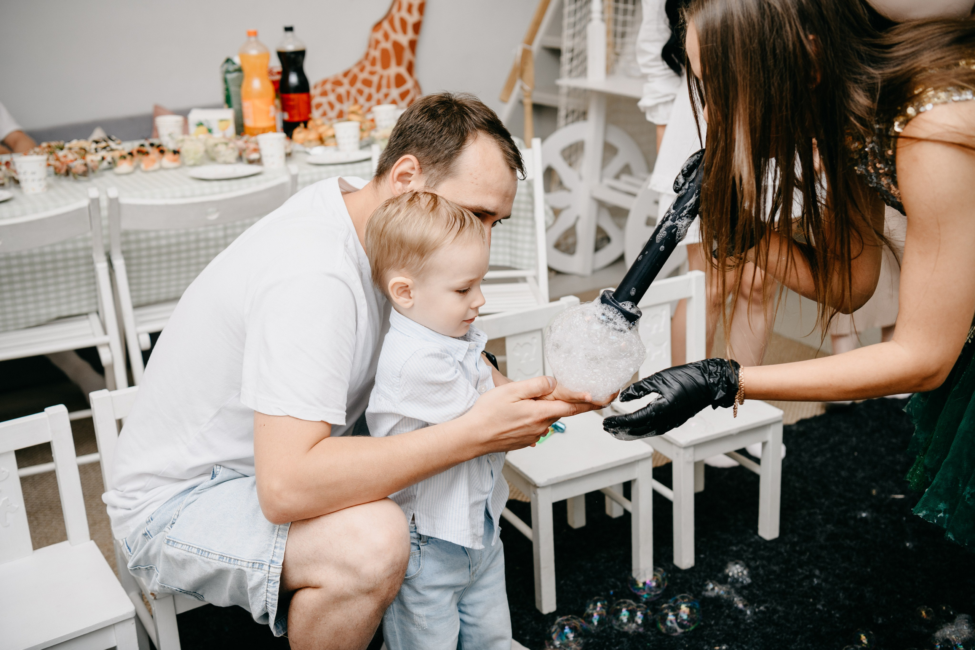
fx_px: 1137
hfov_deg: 46.4
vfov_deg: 31.9
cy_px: 325
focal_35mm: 42
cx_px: 488
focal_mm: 42
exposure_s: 1/160
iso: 160
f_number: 3.5
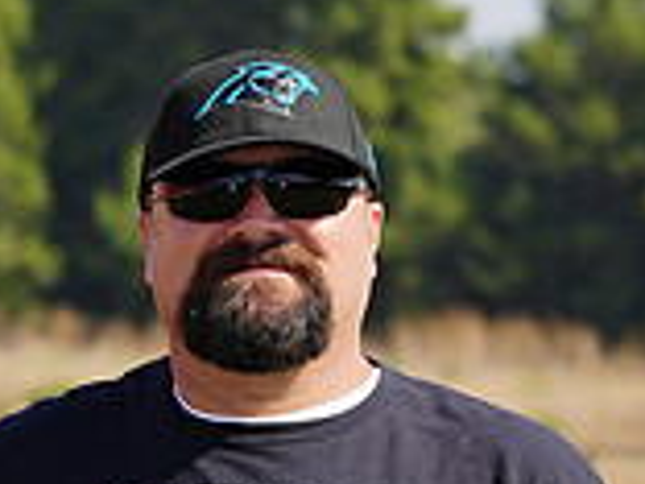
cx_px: -165
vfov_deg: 2.7
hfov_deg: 3.6
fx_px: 10136
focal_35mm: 544
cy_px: 745
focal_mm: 152
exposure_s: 1/250
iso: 100
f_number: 8
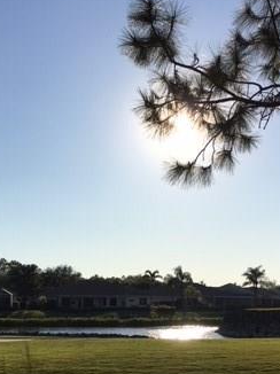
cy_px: 313
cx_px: 77
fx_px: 616
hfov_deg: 25.4
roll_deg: +0.2
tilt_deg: -0.3
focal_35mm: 57
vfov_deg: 32.6
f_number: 2.2
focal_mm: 4.15
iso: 25
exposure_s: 1/4049
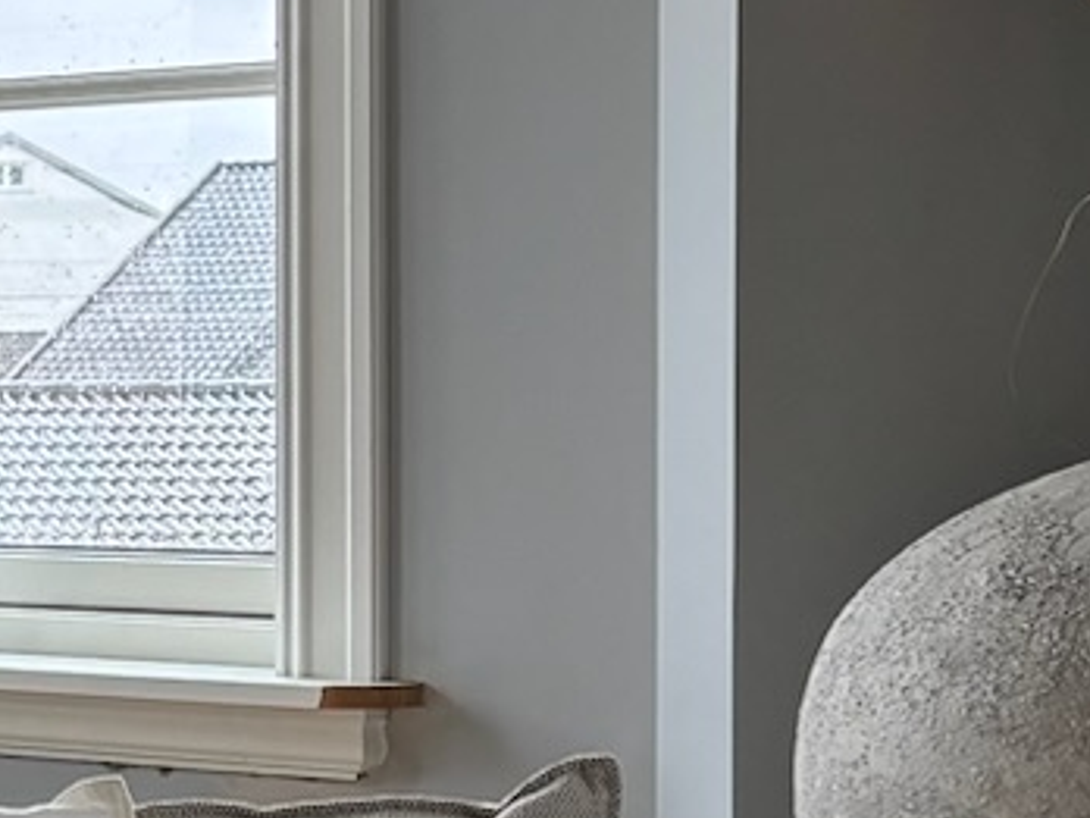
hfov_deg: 10.9
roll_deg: +0.3
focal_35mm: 153
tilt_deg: +0.0
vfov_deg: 9.7
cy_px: 414
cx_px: -1557
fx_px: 4818
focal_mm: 5.96
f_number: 1.6
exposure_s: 1/136
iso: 32
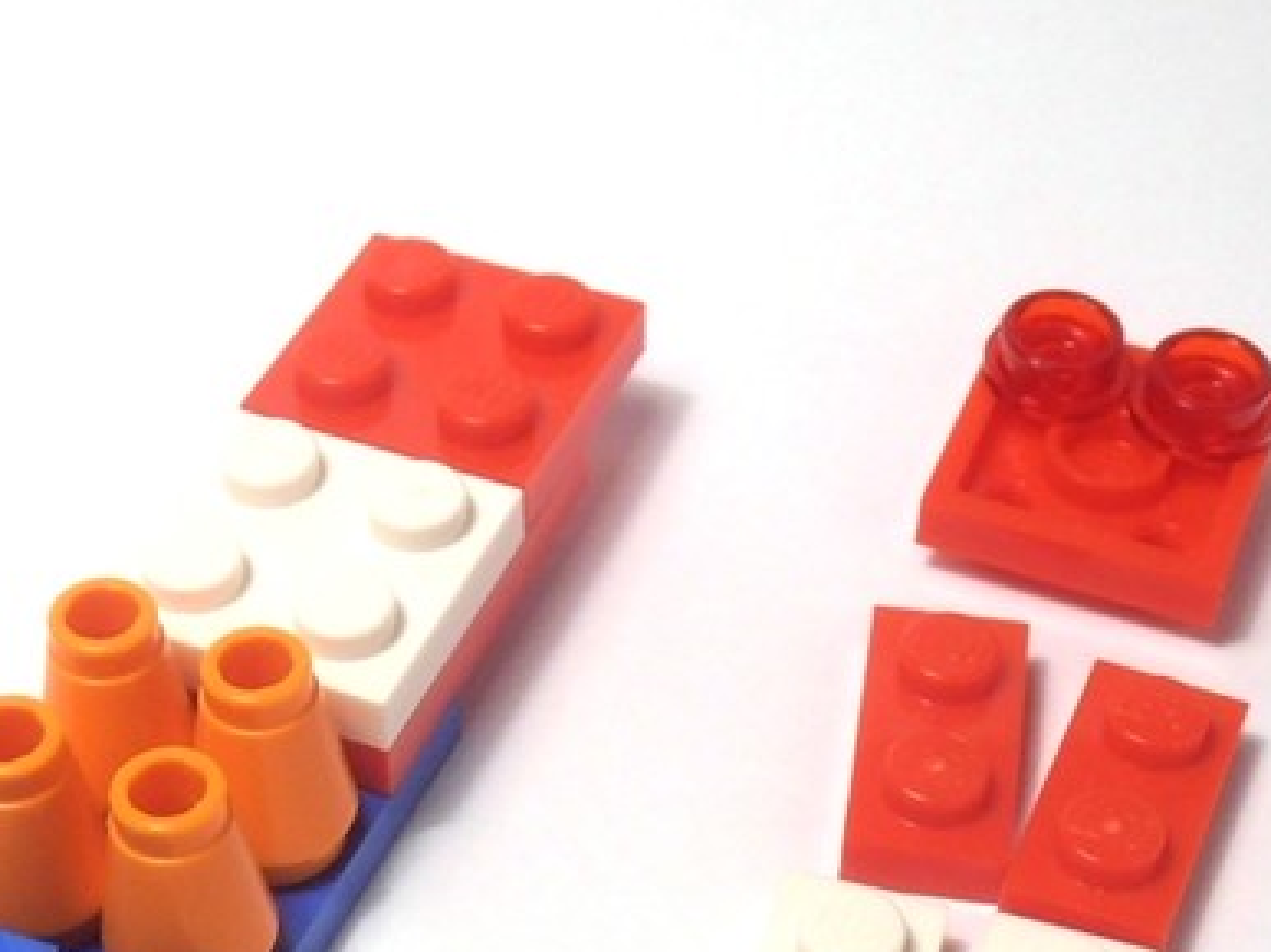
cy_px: 734
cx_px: 585
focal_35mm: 86
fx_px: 3157
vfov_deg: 17.0
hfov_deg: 22.8
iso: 80
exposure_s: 1/100
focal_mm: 6.61
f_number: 3.9
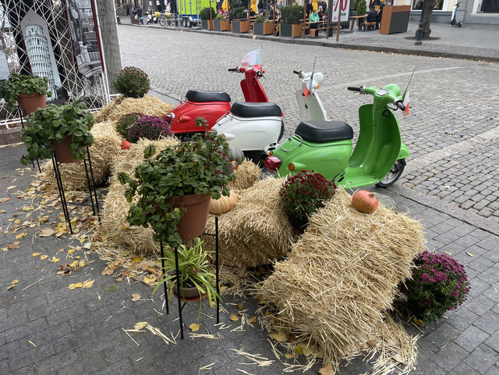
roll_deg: +0.3
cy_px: 188
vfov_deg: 54.9
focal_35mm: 25
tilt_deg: -25.8
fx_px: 360
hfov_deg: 69.4
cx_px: 250
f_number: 1.6
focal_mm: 5.1
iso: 40
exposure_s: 1/121
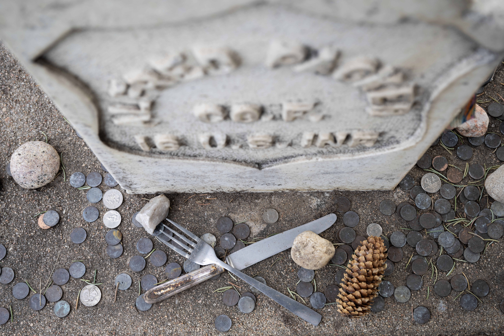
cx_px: 252
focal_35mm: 46
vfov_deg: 29.2
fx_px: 644
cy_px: 168
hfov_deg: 42.7
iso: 100
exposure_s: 1/125
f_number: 5.6
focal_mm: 46
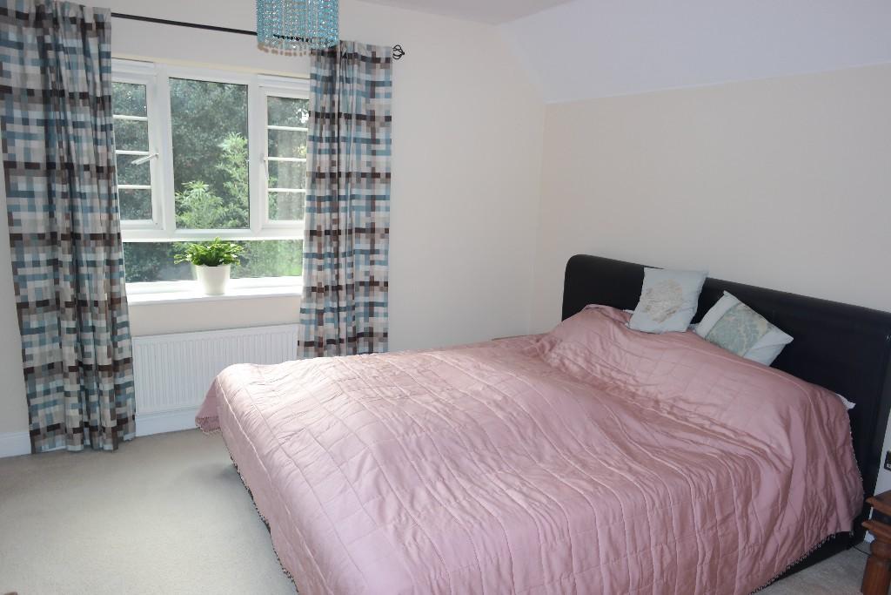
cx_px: 446
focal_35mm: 24
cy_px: 298
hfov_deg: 73.7
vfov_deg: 53.1
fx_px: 594
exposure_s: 1/60
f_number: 2.4
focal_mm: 16
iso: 200
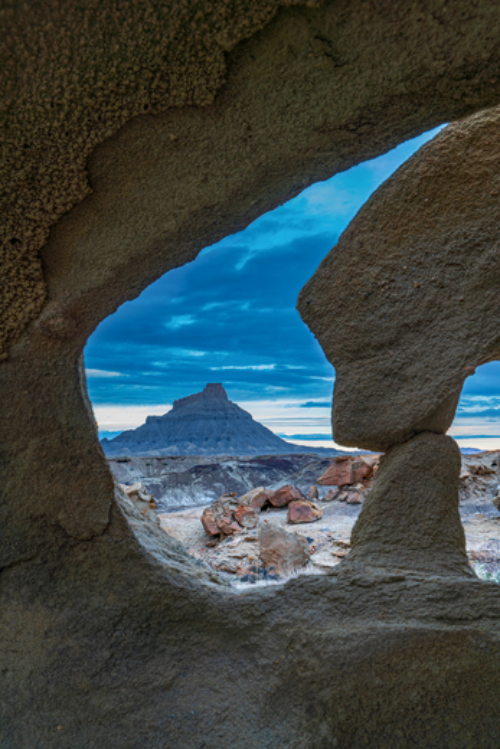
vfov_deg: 48.4
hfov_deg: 33.4
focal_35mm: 40
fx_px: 833
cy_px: 374
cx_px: 250
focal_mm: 40
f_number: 11
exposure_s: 1/8
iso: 64
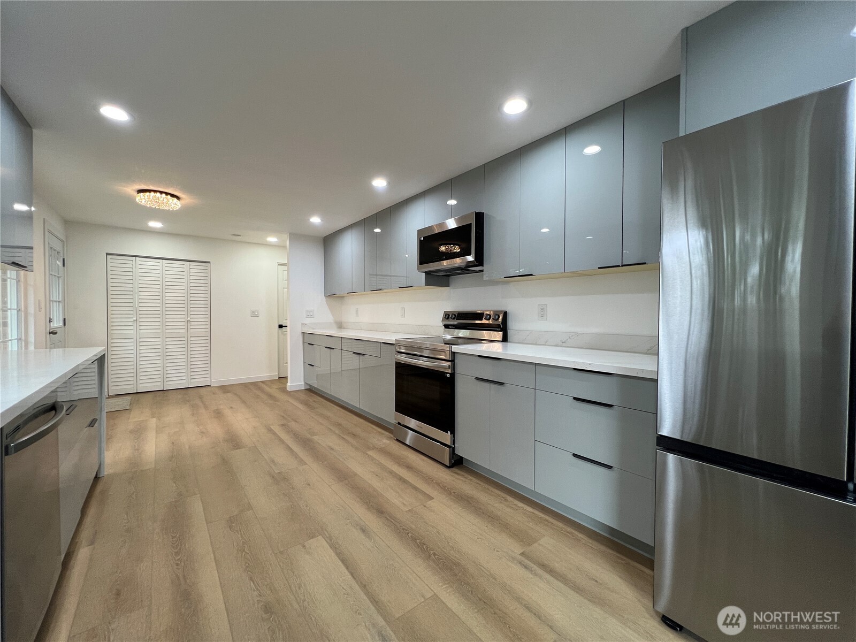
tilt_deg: -1.9
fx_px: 321
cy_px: 321
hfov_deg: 106.2
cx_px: 428
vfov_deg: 89.9
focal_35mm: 13
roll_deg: -0.4
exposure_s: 1/120
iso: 160
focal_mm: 1.57
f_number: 1.8
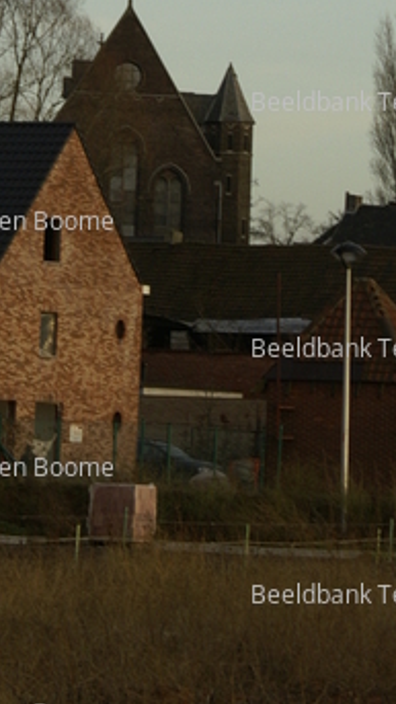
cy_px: -117
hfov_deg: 4.3
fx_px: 5244
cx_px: 159
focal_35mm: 281
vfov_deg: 7.6
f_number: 11
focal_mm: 60
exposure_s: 1/80
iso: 100
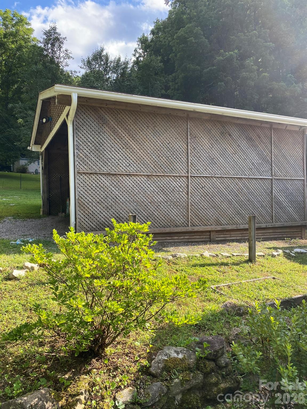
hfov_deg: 53.1
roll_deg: +1.1
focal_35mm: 26
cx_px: 154
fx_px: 307
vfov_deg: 67.3
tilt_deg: +1.7
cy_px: 204
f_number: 1.8
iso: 32
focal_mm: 4.25
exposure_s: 1/738
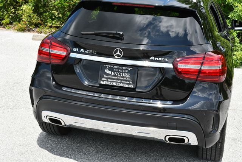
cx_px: 121
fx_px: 431
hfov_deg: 31.4
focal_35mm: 64
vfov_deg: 21.3
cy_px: 81
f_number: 8
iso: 160
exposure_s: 1/250
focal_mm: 32
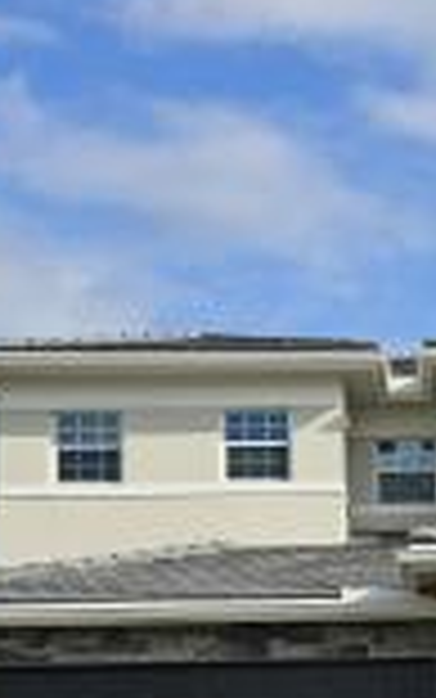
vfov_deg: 30.7
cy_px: 653
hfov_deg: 19.8
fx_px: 1197
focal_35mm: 63
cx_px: 476
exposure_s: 1/2216
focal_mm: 5.4
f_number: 1.8
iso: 25
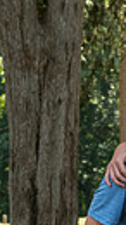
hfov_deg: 3.7
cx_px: 454
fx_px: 1885
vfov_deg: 6.8
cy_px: 245
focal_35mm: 317
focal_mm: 68
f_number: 8
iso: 400
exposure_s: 1/125
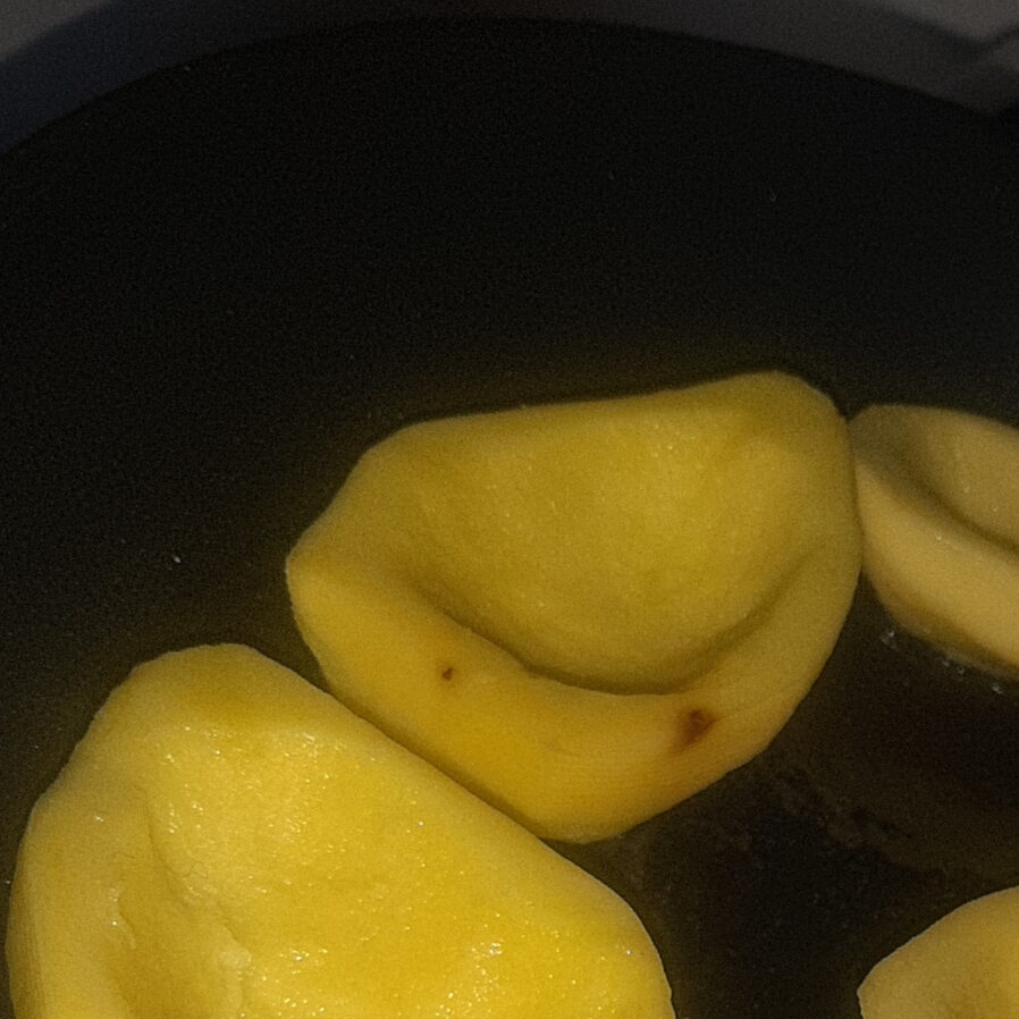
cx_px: 1026
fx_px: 2265
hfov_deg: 24.2
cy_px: 1125
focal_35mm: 68
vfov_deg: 23.7
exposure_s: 1/145
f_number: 1.7
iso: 40
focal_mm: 3.93
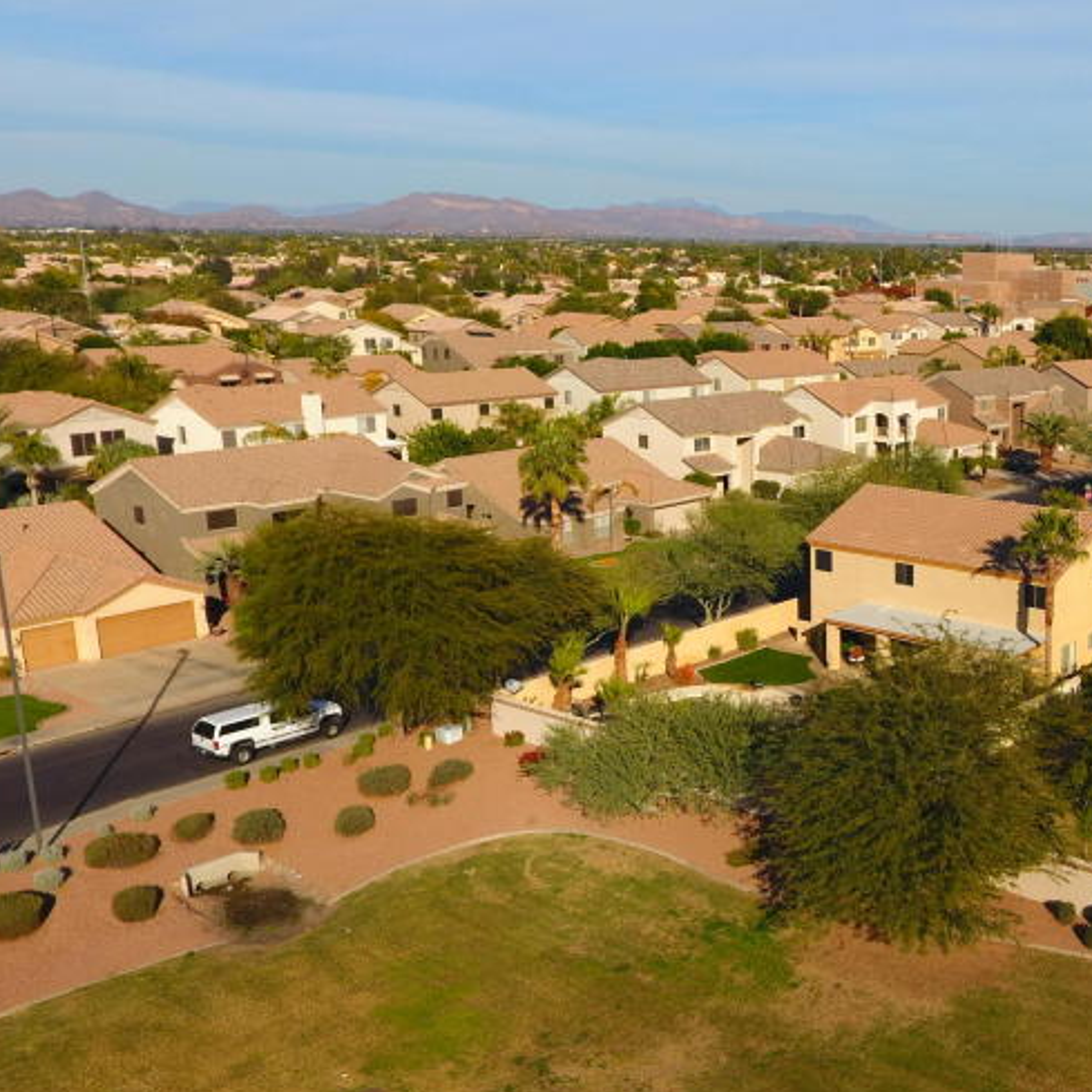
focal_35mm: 37
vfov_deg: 44.9
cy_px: 605
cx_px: 980
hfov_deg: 41.4
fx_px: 1321
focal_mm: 3.61
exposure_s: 1/1266
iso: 100
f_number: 2.8
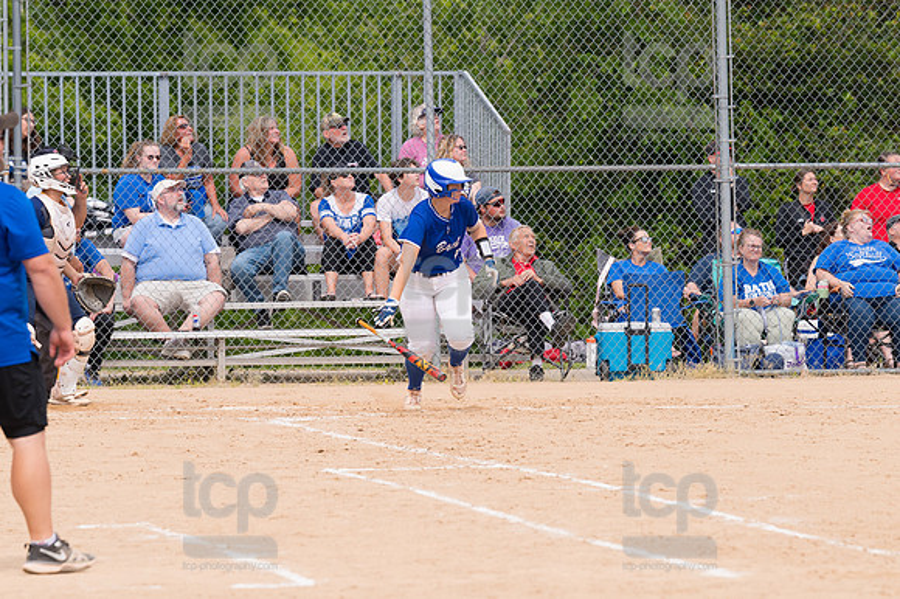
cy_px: 300
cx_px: 450
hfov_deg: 6.9
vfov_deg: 4.6
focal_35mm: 300
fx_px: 7495
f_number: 5.6
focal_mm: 200
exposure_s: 1/1600
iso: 320
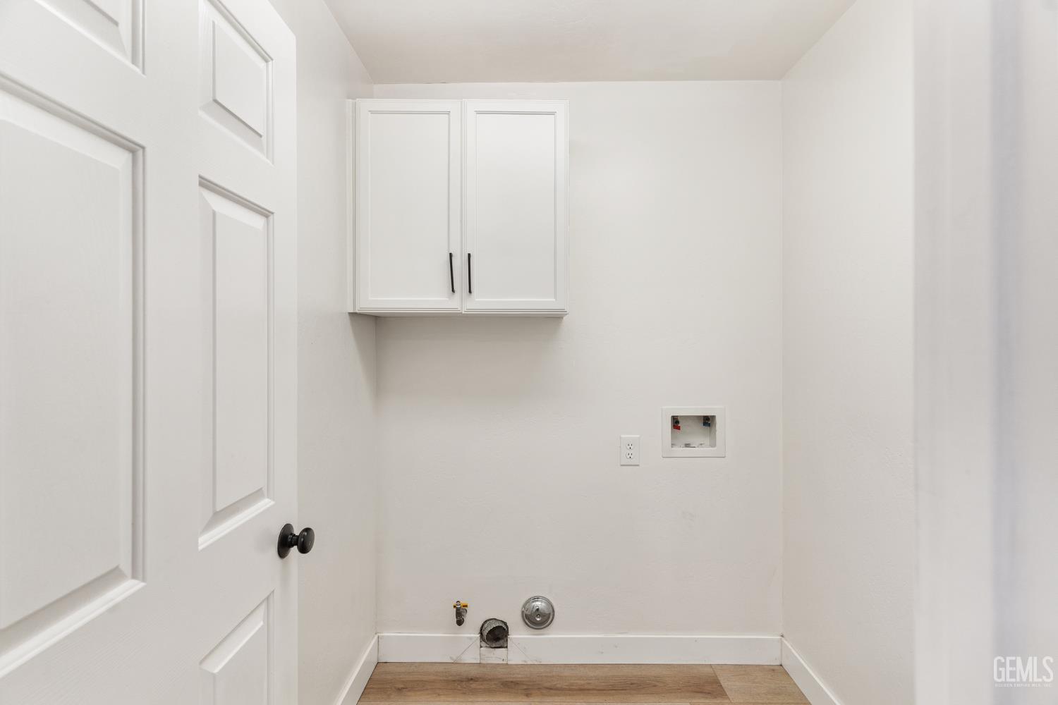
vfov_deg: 70.4
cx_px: 529
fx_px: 500
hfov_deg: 93.3
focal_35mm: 17
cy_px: 352
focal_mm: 17
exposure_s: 1/8
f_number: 5.6
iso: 400
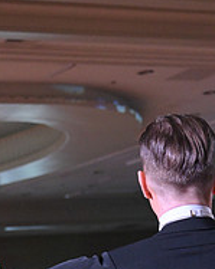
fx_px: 1443
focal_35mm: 181
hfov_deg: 8.5
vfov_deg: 10.3
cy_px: 409
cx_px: 183
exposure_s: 1/400
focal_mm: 62
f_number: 5
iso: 4000
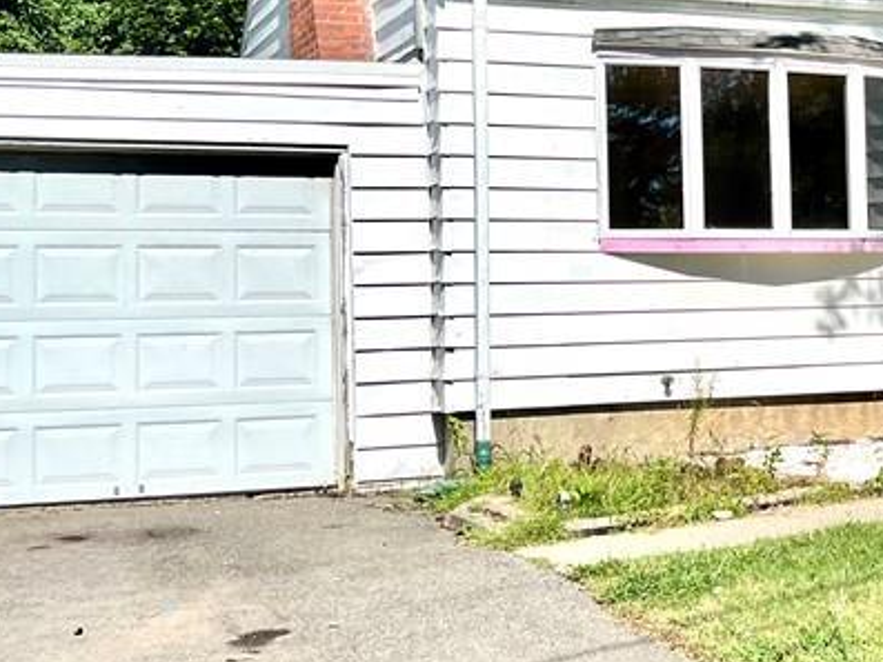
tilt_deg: +2.9
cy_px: 243
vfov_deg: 21.9
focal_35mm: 67
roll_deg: +0.5
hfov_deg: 27.7
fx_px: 1710
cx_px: 827
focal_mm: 5.7
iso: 50
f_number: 1.5
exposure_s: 1/6993
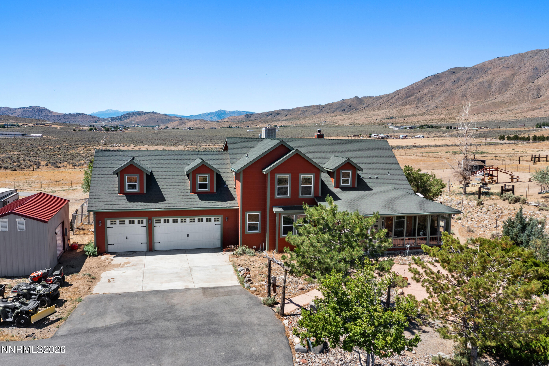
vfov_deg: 46.4
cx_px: 274
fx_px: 427
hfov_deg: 65.5
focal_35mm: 28
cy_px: 183
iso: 100
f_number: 5
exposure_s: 1/320
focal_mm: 10.26
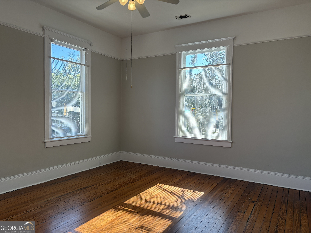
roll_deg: +0.3
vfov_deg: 53.1
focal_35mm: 26
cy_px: 116
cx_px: 156
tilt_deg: -0.5
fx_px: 234
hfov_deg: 67.3
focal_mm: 5.96
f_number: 1.6
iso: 64
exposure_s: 1/359
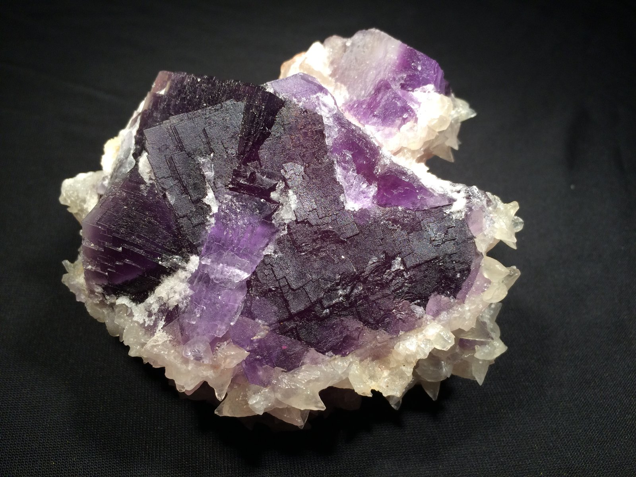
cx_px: 318
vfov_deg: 48.2
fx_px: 533
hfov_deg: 61.7
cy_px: 238
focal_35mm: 29
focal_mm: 4.15
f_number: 2.2
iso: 64
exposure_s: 1/120
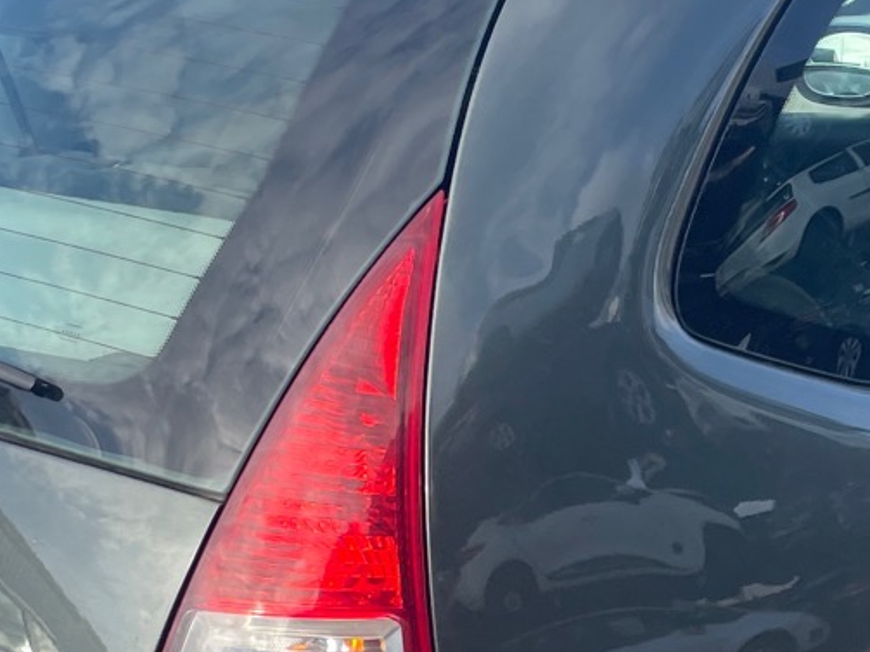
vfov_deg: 15.6
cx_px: 728
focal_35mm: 93
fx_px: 2337
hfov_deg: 20.8
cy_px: 624
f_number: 1.6
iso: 32
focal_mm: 4.2
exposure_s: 1/581
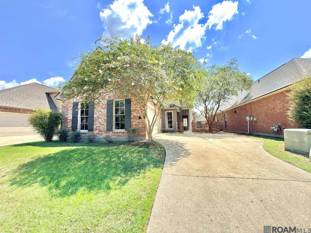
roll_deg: +1.3
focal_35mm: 14
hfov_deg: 102.1
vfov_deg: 85.7
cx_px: 156
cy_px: 116
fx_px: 126
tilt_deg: +5.2
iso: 20
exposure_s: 1/391
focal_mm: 2.22
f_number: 2.2
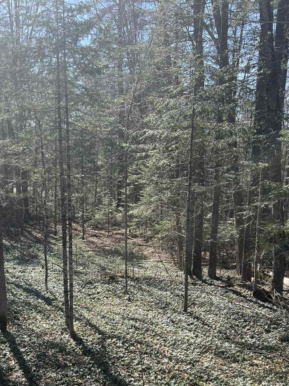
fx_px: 434
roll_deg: +0.1
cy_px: 281
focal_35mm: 39
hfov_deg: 36.6
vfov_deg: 46.4
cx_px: 104
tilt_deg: -15.1
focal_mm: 5.7
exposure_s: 1/1377
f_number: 1.5
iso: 50
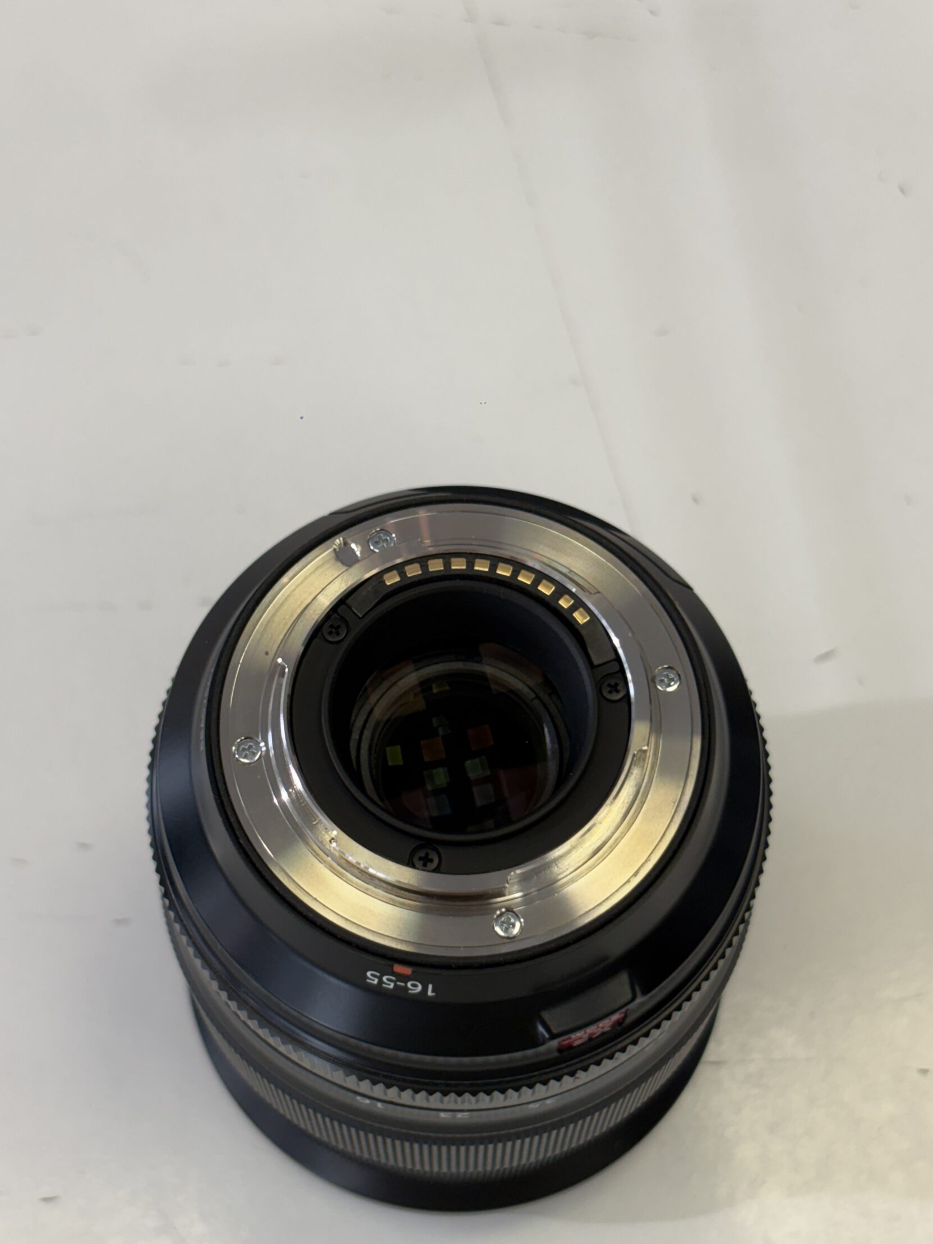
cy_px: 700
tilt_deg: -68.9
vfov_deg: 32.1
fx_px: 2156
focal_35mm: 60
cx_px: 463
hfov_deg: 24.4
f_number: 1.6
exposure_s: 1/100
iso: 32
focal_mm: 5.96
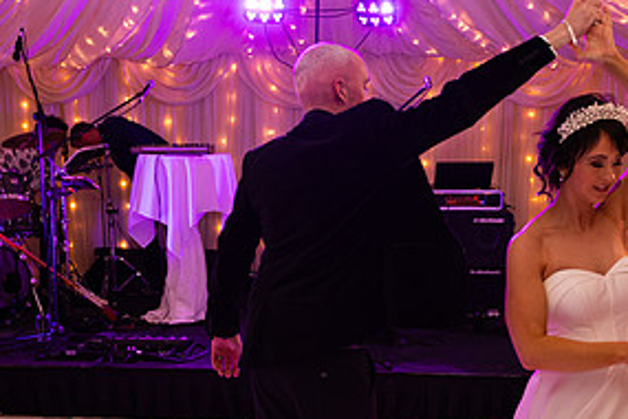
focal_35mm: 57
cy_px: 312
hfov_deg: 35.1
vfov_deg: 23.5
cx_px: 317
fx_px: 994
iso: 1000
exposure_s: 1/160
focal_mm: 28
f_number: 3.5
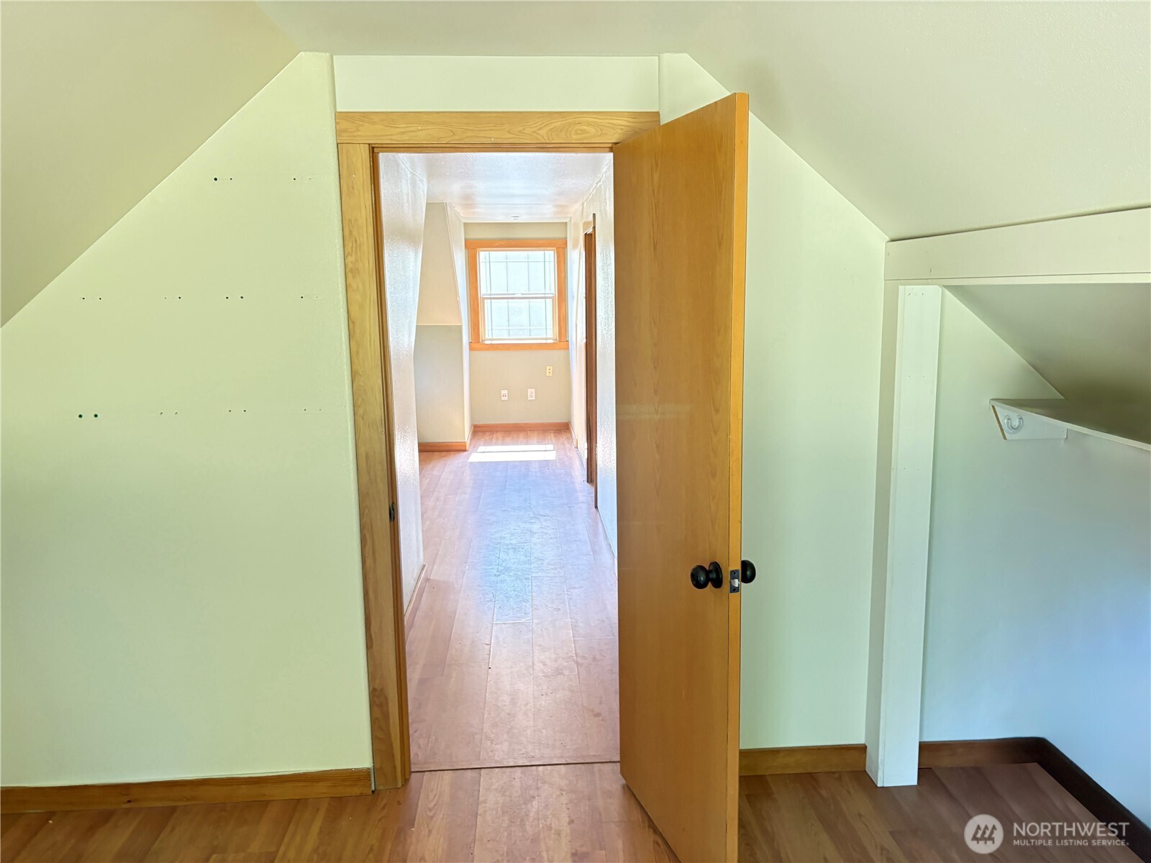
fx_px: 865
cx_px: 576
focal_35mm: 26
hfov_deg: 67.3
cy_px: 432
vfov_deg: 53.1
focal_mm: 5.96
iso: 320
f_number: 1.6
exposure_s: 1/60
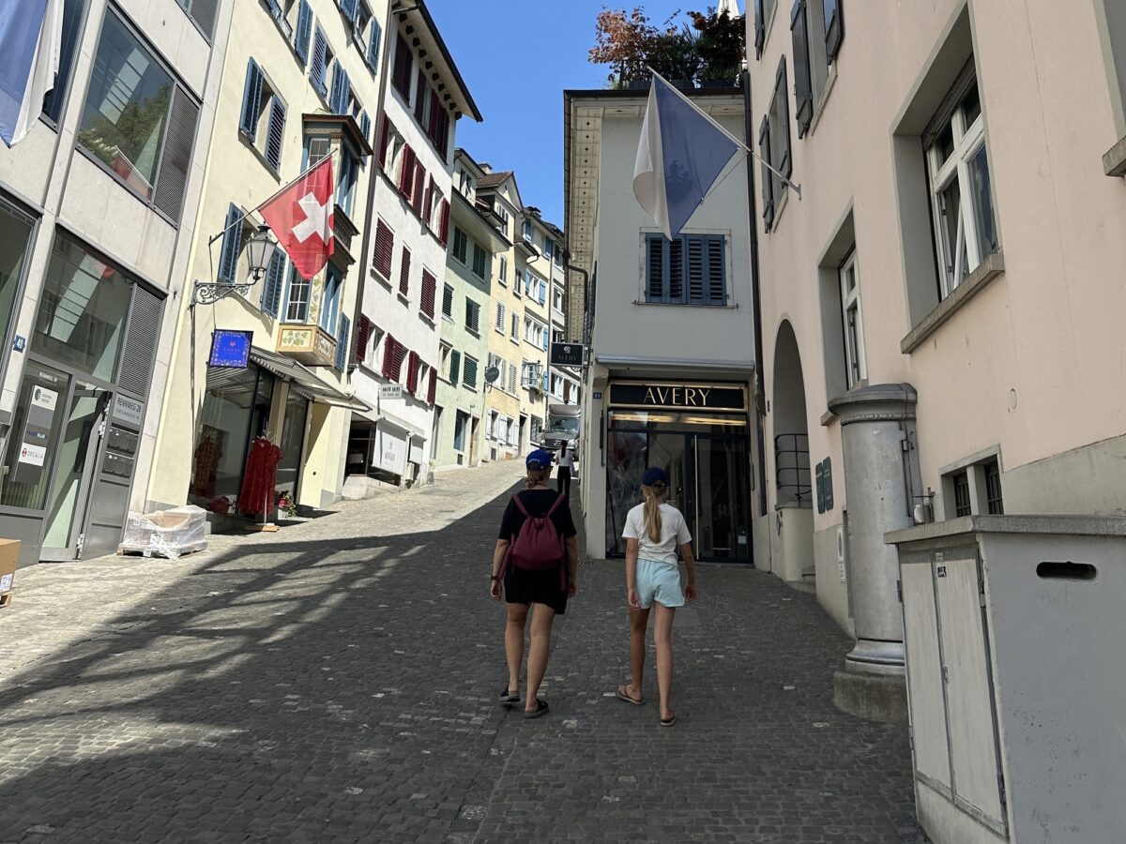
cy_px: 422
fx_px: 781
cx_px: 563
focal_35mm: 24
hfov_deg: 71.6
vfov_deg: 56.8
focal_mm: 6.86
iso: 80
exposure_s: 1/3356
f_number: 1.78
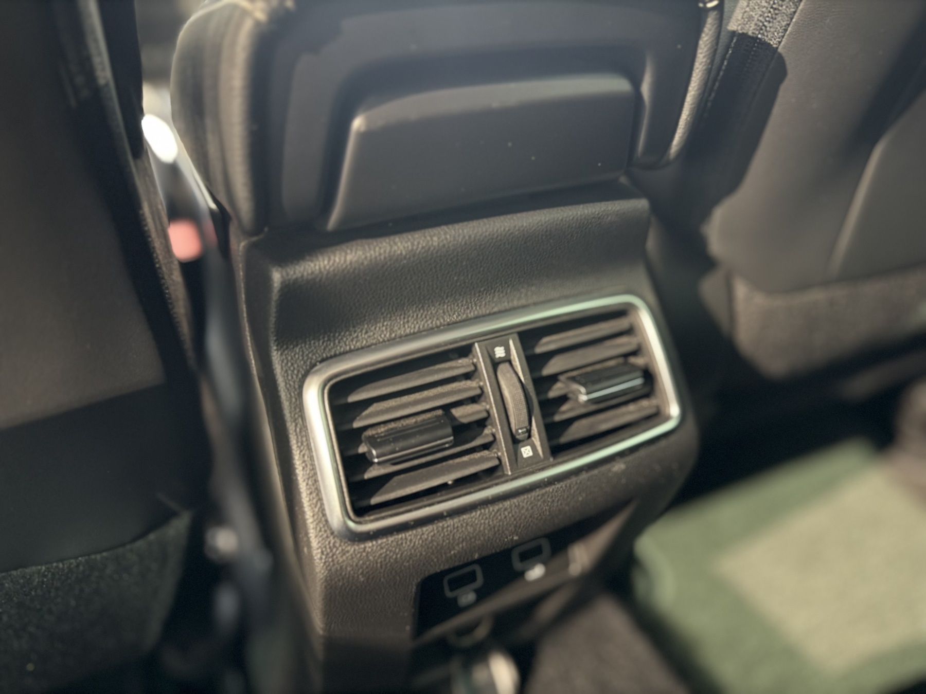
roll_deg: +1.0
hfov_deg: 71.6
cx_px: 463
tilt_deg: -29.0
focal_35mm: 24
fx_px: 642
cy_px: 347
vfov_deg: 56.8
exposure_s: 1/10
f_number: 1.78
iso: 1000
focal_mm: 6.76
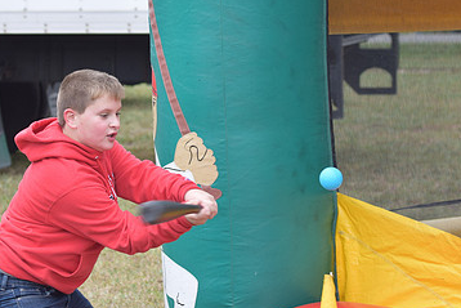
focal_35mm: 170
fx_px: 2178
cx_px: 210
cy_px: 109
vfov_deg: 8.1
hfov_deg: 12.1
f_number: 3.5
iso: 200
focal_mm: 70
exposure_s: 1/400
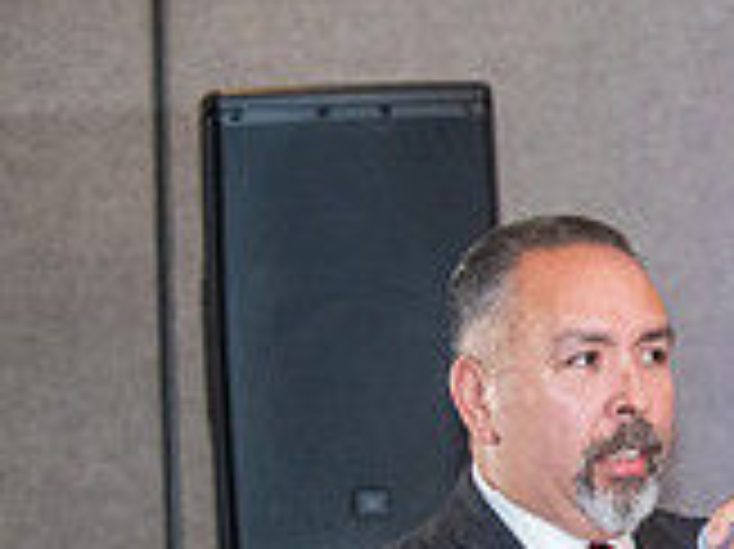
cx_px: 1198
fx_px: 5085
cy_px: 785
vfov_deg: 6.1
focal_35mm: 240
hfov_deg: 8.0
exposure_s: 1/250
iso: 3200
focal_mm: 70
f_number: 2.8
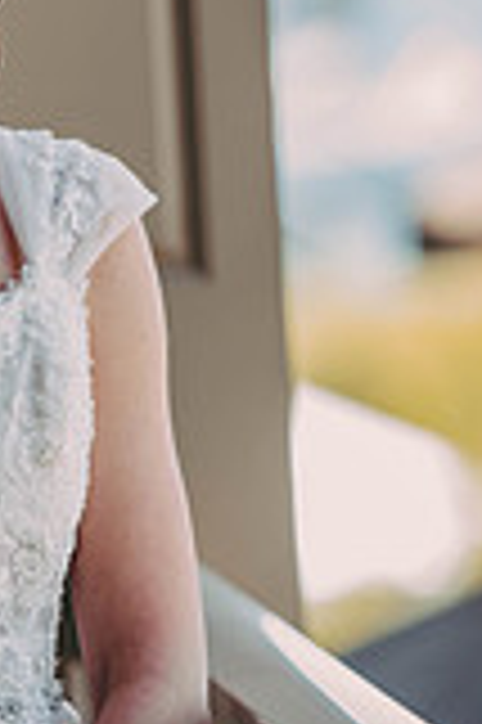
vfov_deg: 5.5
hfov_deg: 3.6
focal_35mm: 378
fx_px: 7607
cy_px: 220
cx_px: -162
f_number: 2.8
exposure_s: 1/500
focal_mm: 135
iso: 320
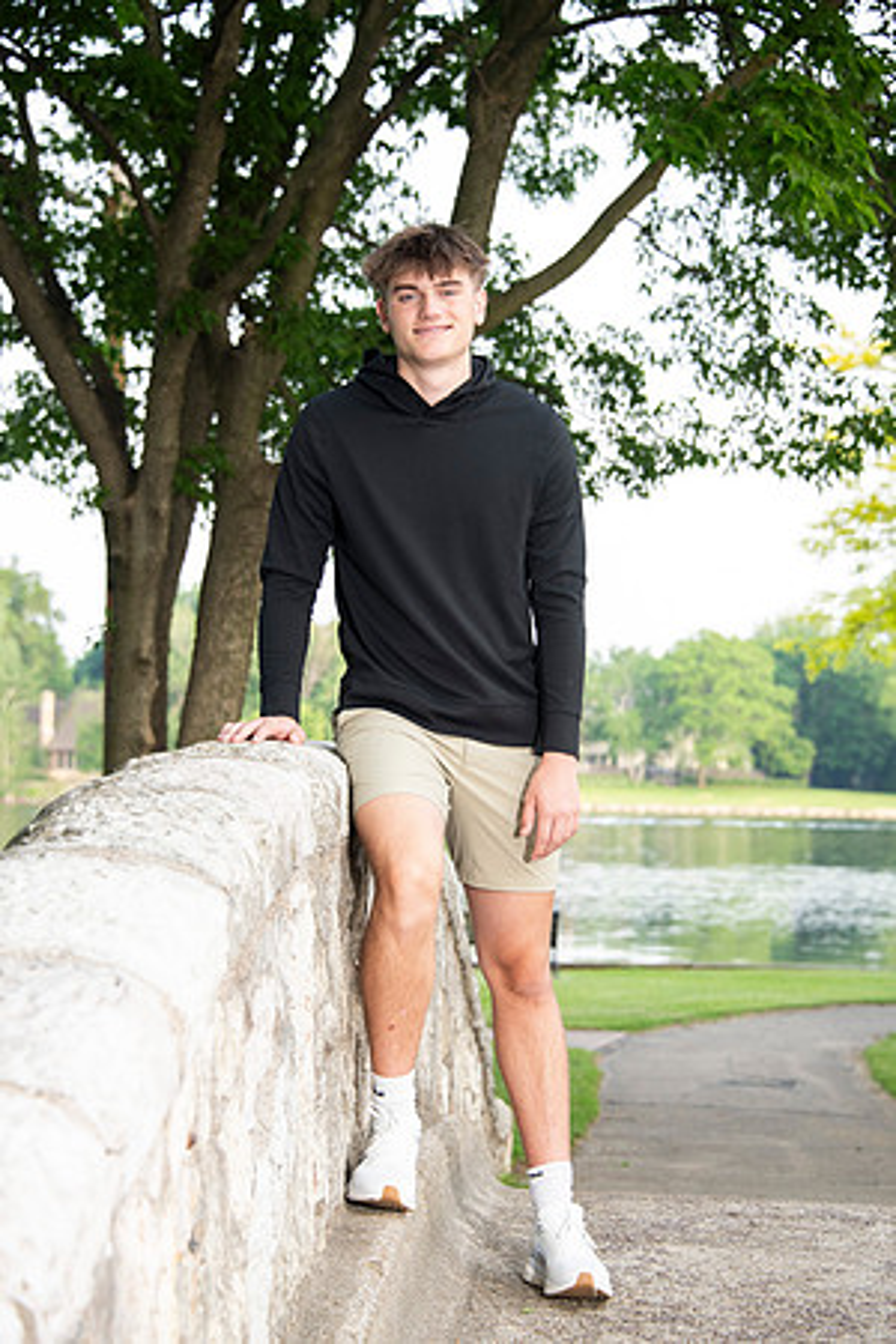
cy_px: 672
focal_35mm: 85
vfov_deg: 23.9
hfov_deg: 16.1
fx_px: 3173
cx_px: 448
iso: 500
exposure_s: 1/160
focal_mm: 85
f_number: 5.6
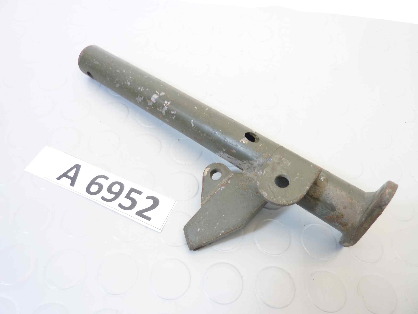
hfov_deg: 69.4
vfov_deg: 54.9
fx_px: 302
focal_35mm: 25
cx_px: 209
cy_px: 157
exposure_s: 1/10
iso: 80
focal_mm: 4.1
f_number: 3.3
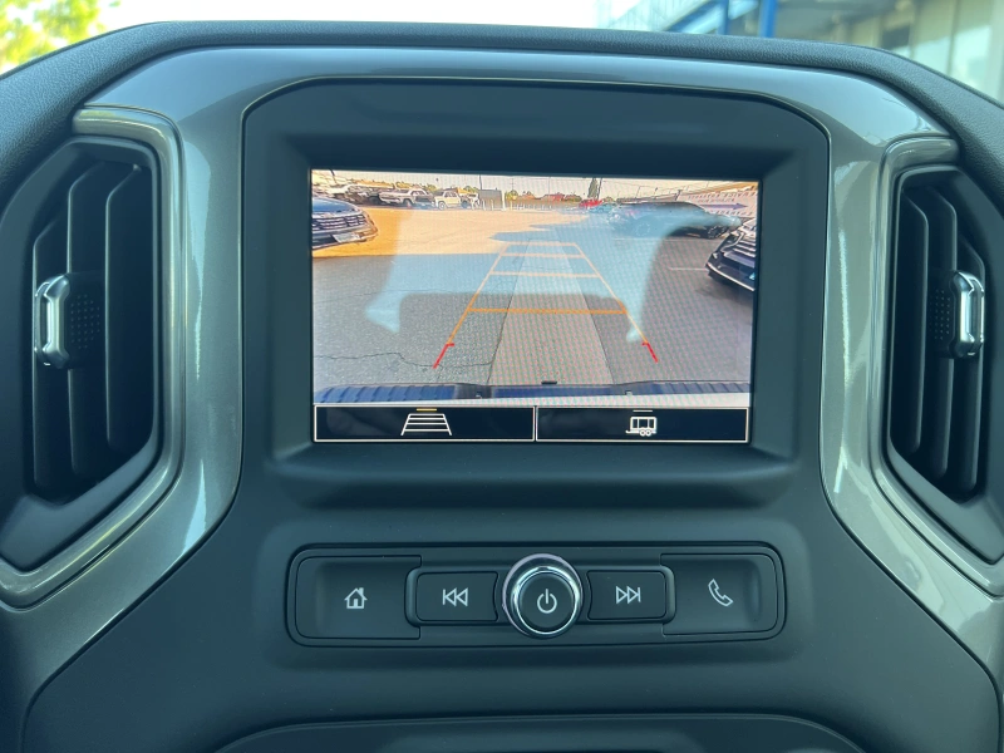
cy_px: 376
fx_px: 754
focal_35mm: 26
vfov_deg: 53.1
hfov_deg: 67.3
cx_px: 502
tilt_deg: -14.7
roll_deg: -0.9
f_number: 1.5
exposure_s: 1/121
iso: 80
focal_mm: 5.7
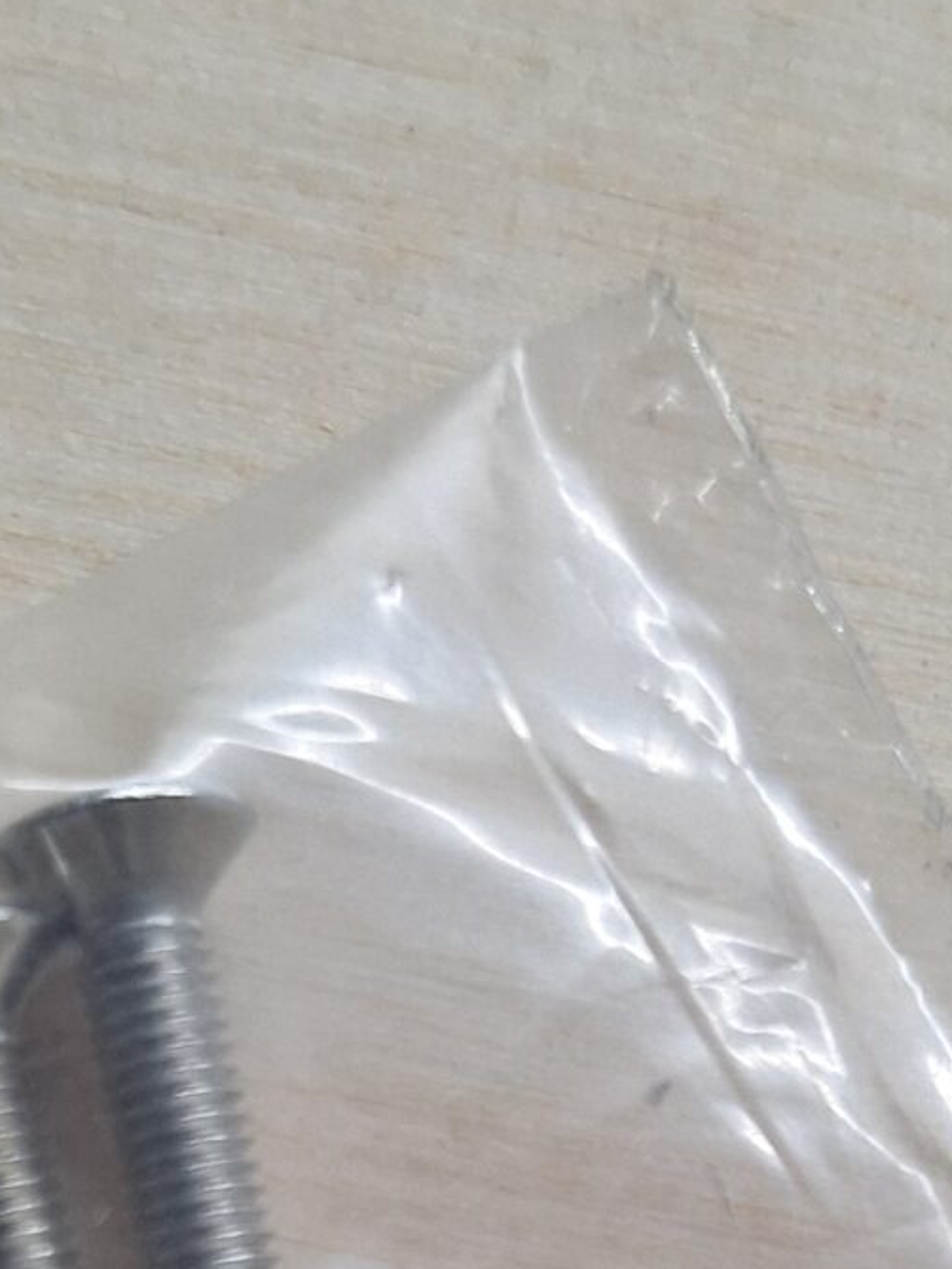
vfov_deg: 19.8
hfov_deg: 16.8
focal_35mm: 88
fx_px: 3226
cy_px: 1800
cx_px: 510
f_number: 1.8
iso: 64
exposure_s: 1/50
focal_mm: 5.54
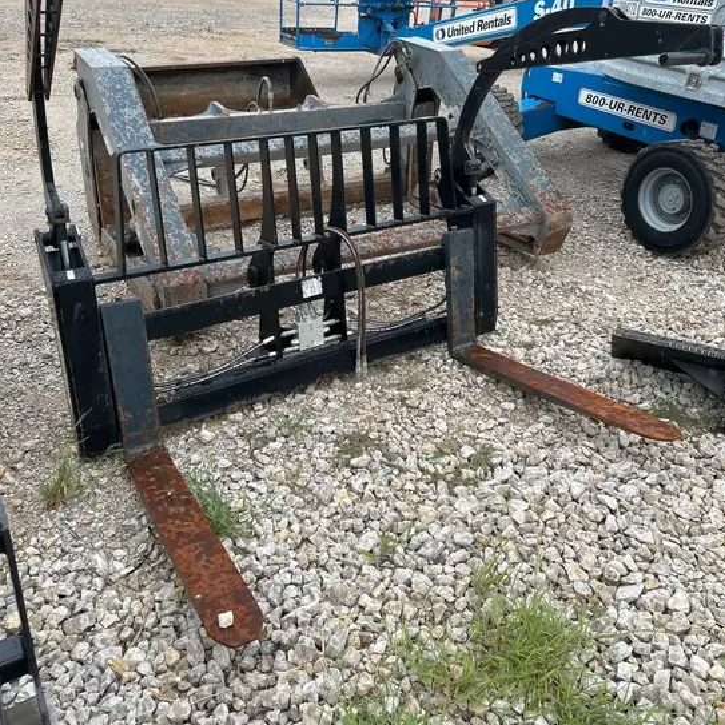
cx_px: 363
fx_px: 735
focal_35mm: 31
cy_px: 253
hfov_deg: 52.5
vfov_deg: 51.7
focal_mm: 5.7
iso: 50
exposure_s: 1/666
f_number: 1.5
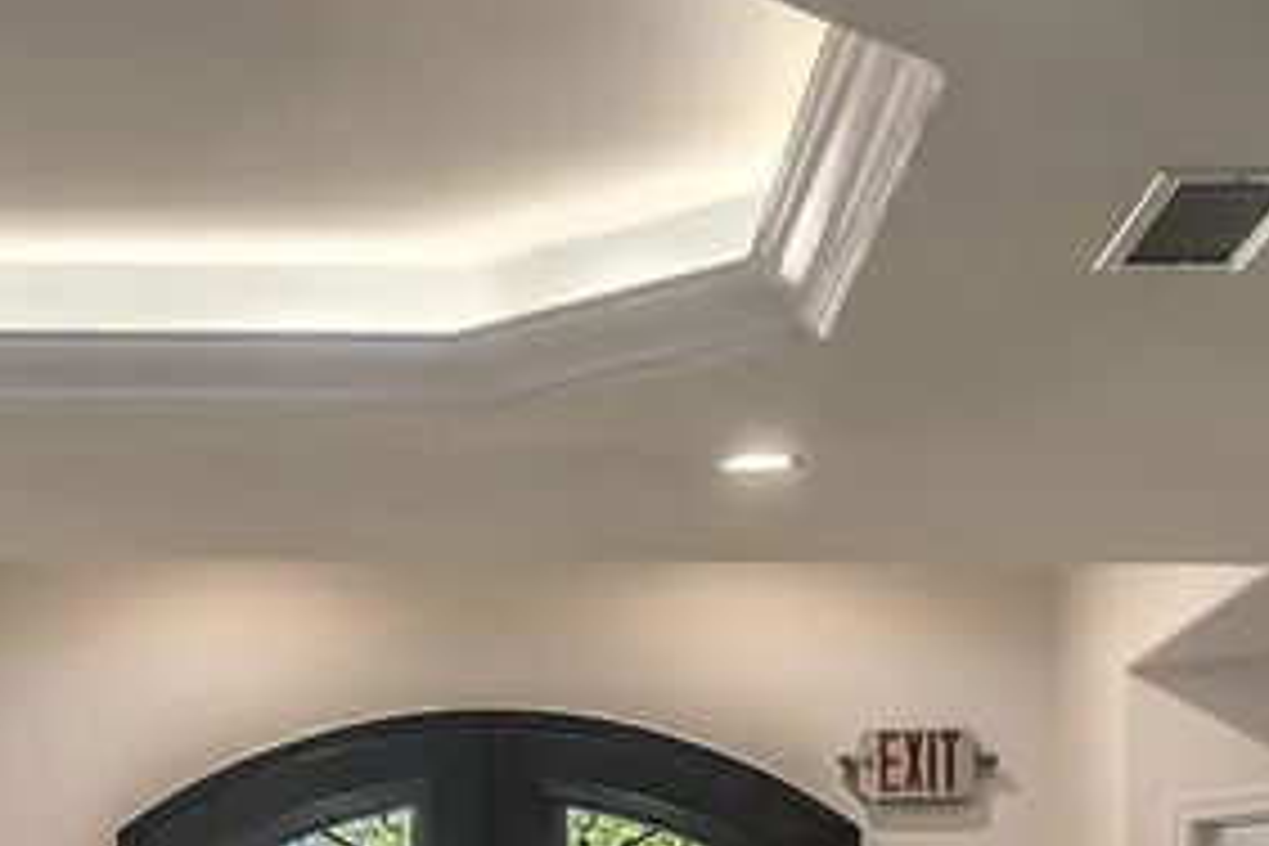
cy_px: 1282
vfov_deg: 13.9
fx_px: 3243
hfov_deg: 22.1
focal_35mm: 92
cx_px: 495
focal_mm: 18
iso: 100
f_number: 7.1
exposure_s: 1/160
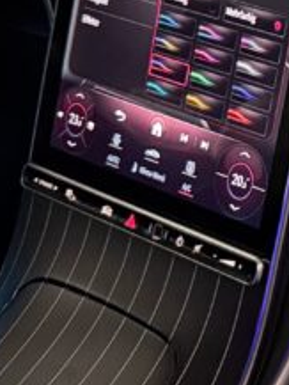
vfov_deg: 17.3
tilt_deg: -37.4
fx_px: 1257
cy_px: 105
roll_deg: +13.3
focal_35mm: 113
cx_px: 617
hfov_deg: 11.5
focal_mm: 6.76
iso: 1600
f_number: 1.78
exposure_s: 1/25
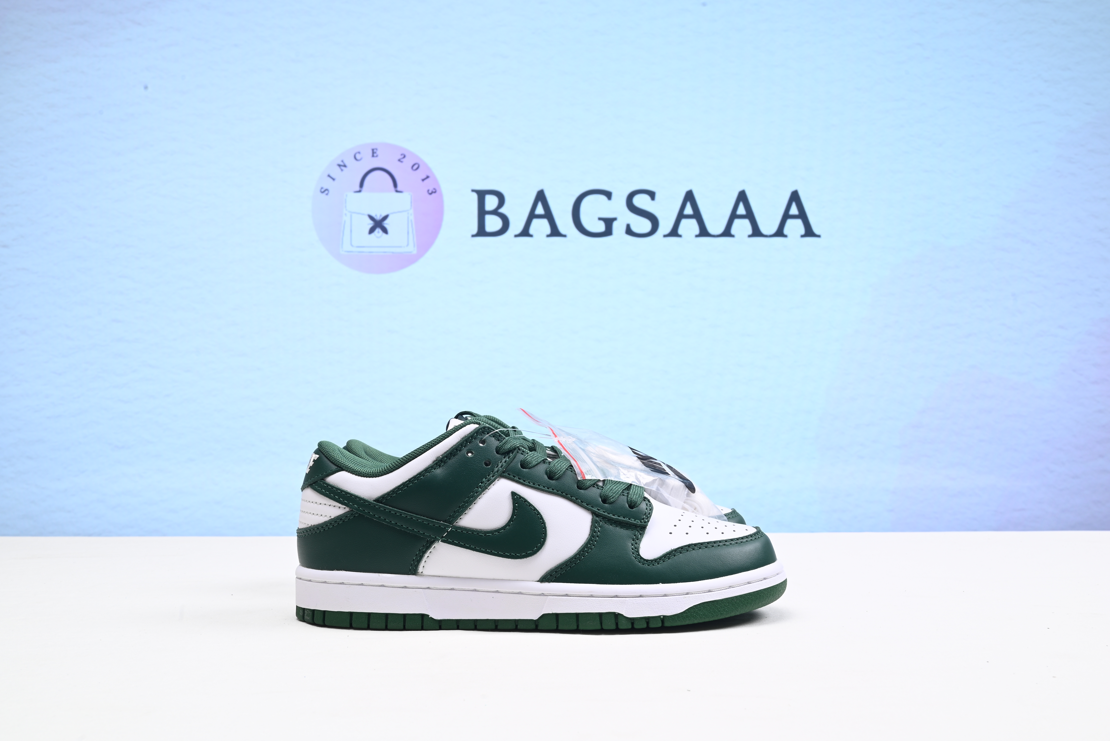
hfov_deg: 49.5
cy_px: 370
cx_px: 555
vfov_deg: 34.2
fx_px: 1203
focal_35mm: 39
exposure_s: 1/2
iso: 100
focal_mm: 39
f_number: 16
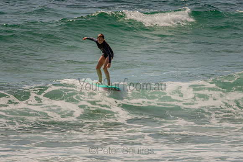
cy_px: 93
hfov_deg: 3.4
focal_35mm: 613
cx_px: 94
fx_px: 4139
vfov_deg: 2.2
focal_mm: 500
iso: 64
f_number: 18
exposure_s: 1/30
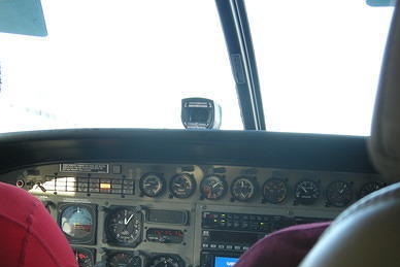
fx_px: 667
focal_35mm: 60
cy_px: 239
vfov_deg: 22.1
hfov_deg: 33.4
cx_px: 181
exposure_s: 1/64.3
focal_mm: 7.5
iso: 107
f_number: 2.7
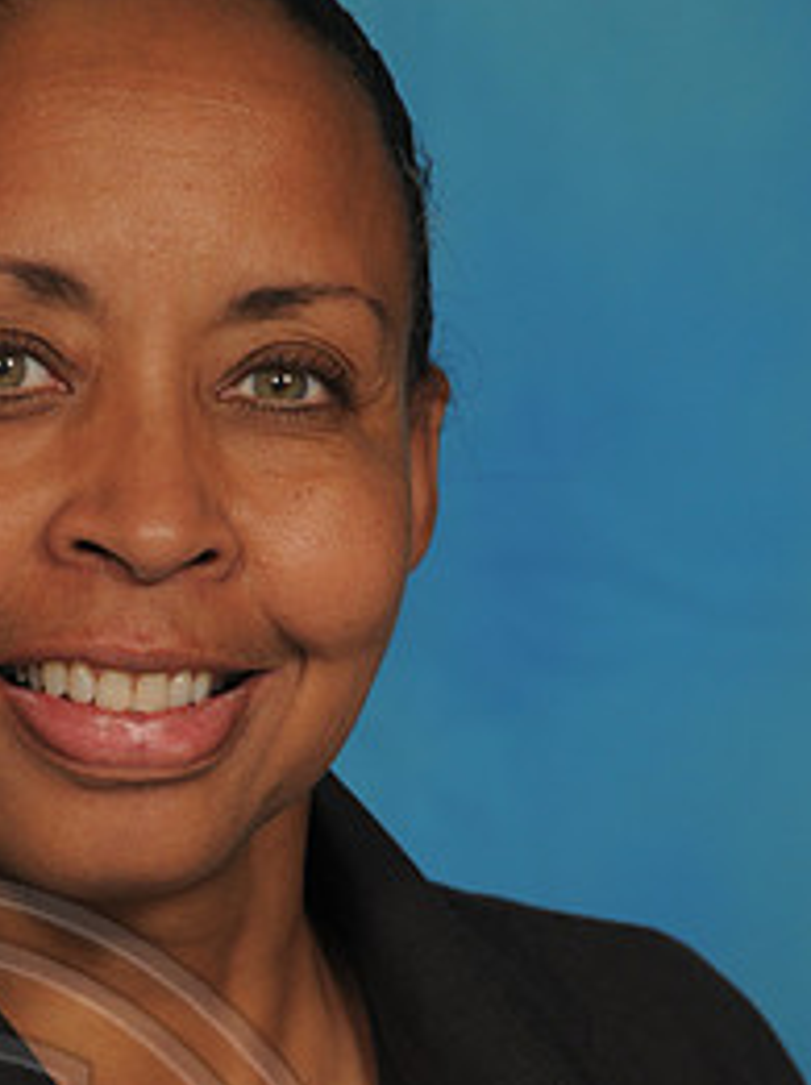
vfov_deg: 5.5
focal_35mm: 359
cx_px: 85
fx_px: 11242
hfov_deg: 4.1
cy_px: 690
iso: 200
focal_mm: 112
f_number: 6.3
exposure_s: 1/125
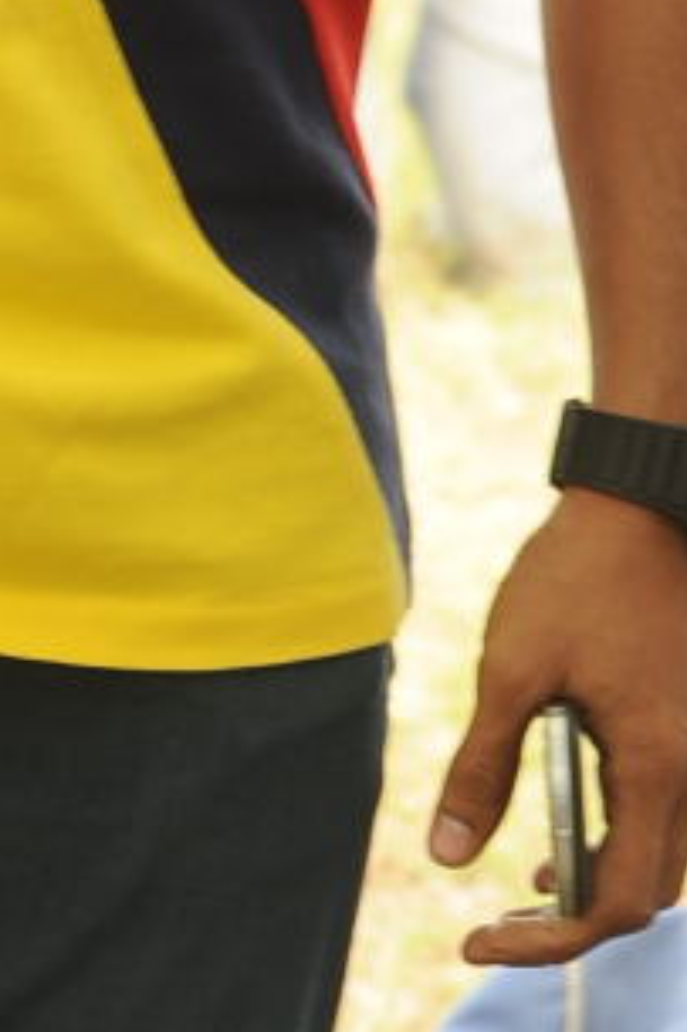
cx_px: 66
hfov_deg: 3.7
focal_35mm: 367
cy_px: -338
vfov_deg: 5.6
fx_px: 10516
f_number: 6.3
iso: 400
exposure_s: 1/125
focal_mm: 70
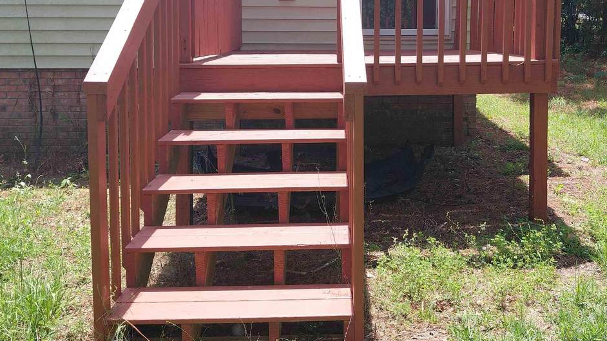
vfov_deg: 31.2
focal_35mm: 37
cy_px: 71
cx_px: 351
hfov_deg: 53.8
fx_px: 596
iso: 50
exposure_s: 1/1057
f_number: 1.8
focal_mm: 4.69
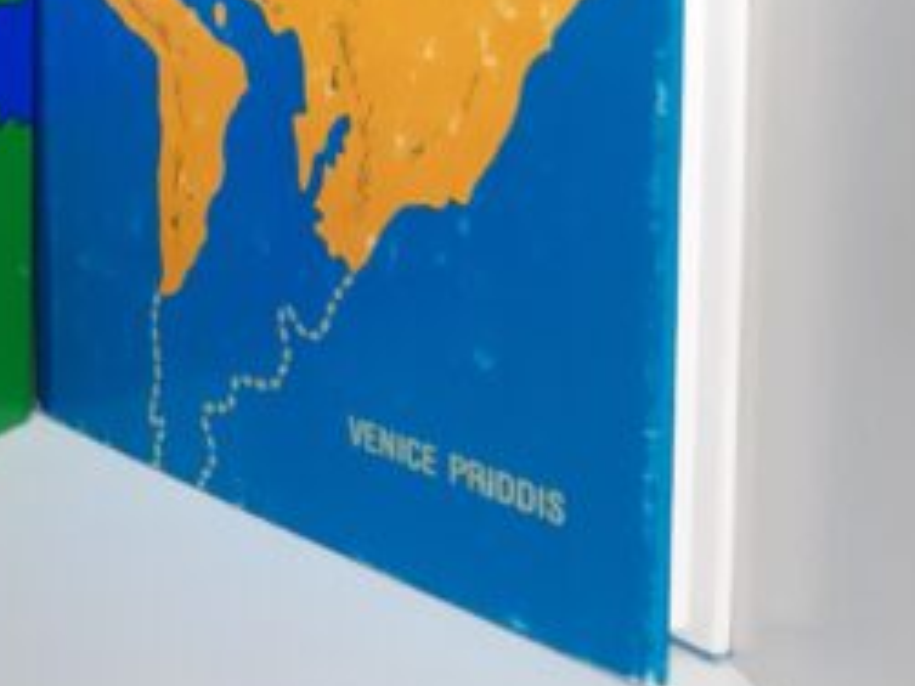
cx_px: -7
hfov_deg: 27.3
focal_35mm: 67
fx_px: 1770
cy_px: -77
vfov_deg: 20.8
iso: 200
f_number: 1.7
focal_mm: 3.7
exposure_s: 1/30
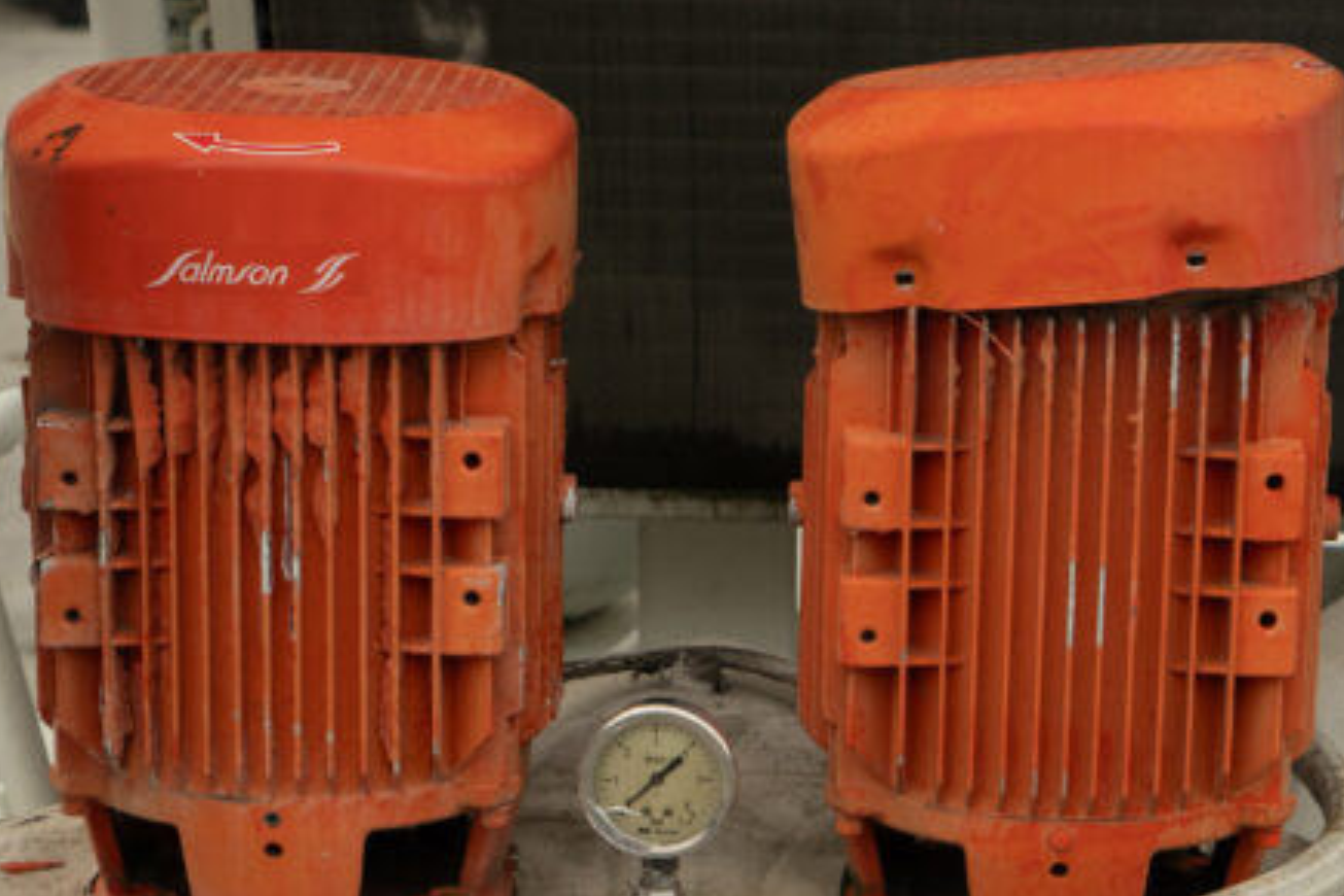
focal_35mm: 120
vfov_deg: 11.4
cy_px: 697
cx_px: 915
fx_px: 4480
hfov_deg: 17.0
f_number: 5.6
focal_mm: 51
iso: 400
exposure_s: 1/125
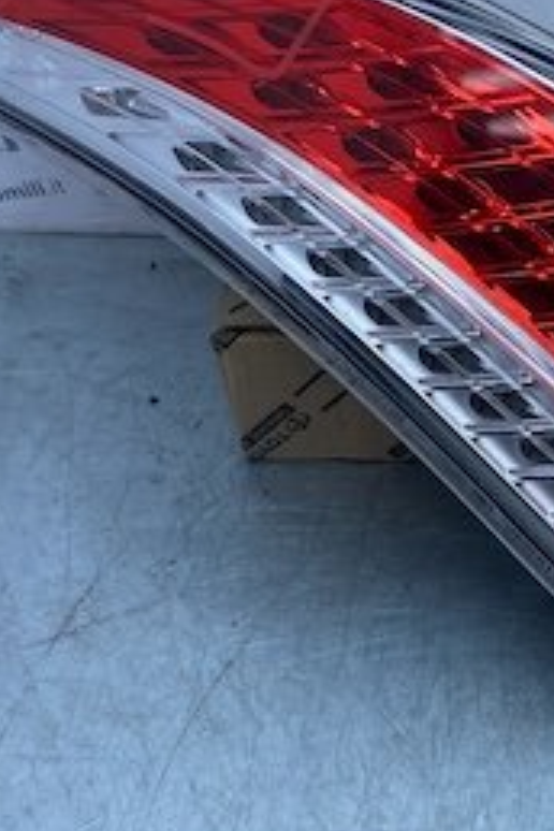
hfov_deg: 19.6
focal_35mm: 67
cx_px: 589
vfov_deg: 30.0
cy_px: 506
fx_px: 1546
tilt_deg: -49.2
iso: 32
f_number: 1.8
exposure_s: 1/1016
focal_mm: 4.25
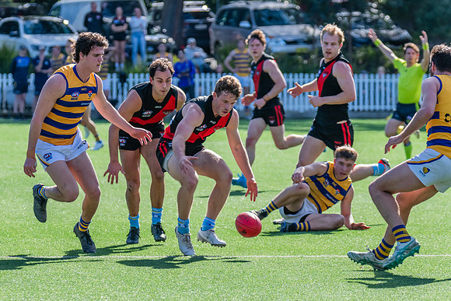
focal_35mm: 394
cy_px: 178
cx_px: 178
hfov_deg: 5.2
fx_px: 4935
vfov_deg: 3.5
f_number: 10
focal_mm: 320
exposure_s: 1/1250
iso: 800
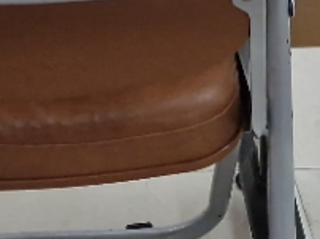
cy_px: -503
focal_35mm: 146
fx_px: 1348
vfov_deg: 8.4
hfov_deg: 13.5
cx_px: 120
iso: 80
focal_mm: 5.54
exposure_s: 1/120
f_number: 1.8
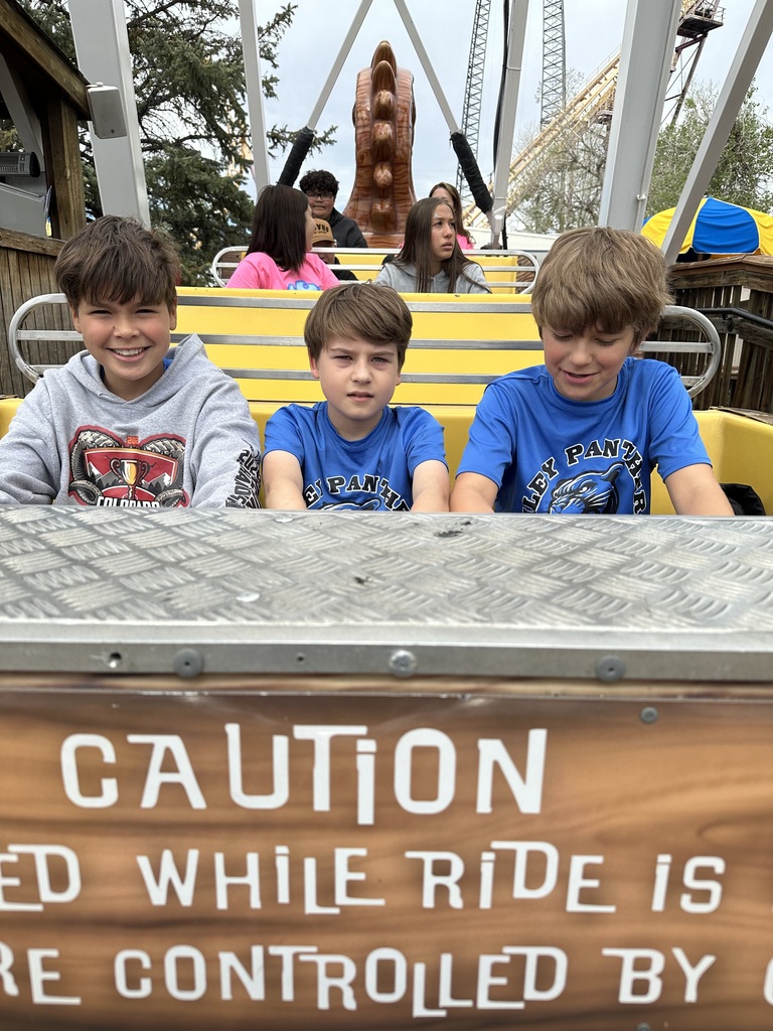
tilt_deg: -16.0
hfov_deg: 56.8
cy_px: 516
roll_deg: -2.6
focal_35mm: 24
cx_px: 386
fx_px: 715
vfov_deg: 71.6
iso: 80
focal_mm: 6.86
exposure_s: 1/3058
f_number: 1.78
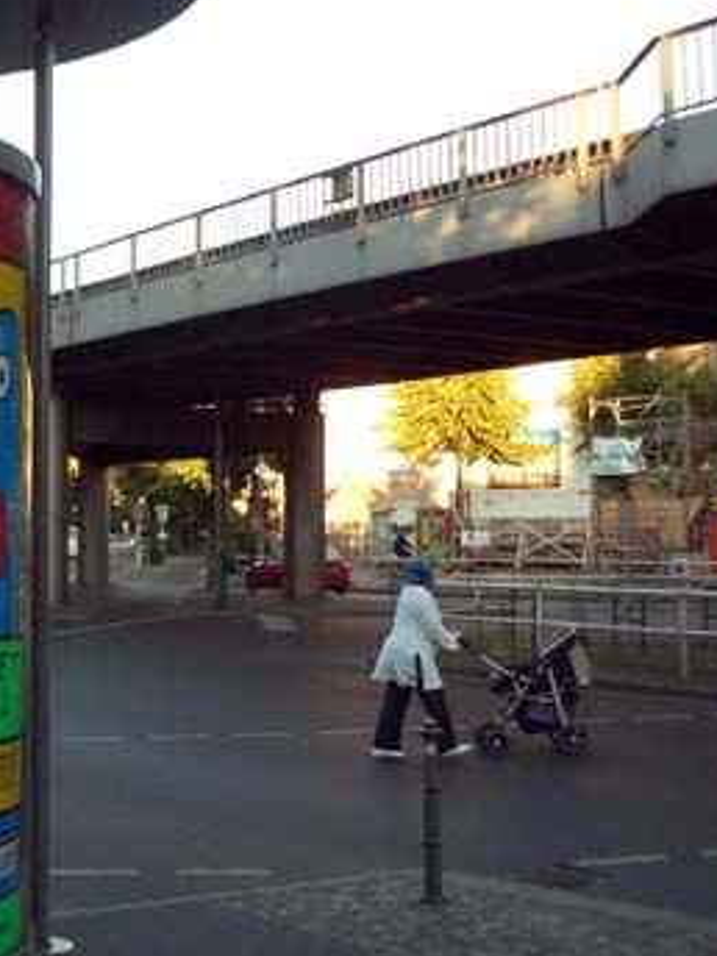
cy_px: 409
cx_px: 215
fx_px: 1547
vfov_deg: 34.3
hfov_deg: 25.9
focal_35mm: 56
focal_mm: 5.8
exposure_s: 1/125
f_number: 2.6
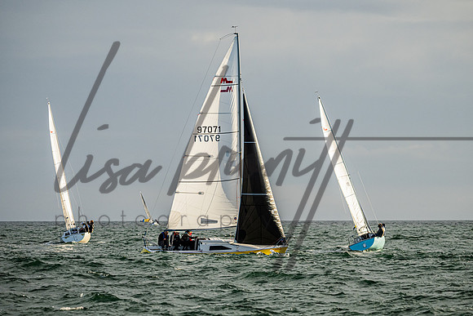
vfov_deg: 5.2
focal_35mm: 264
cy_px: 153
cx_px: 241
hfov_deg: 7.8
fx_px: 3467
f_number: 5
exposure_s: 1/3200
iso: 450
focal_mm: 195
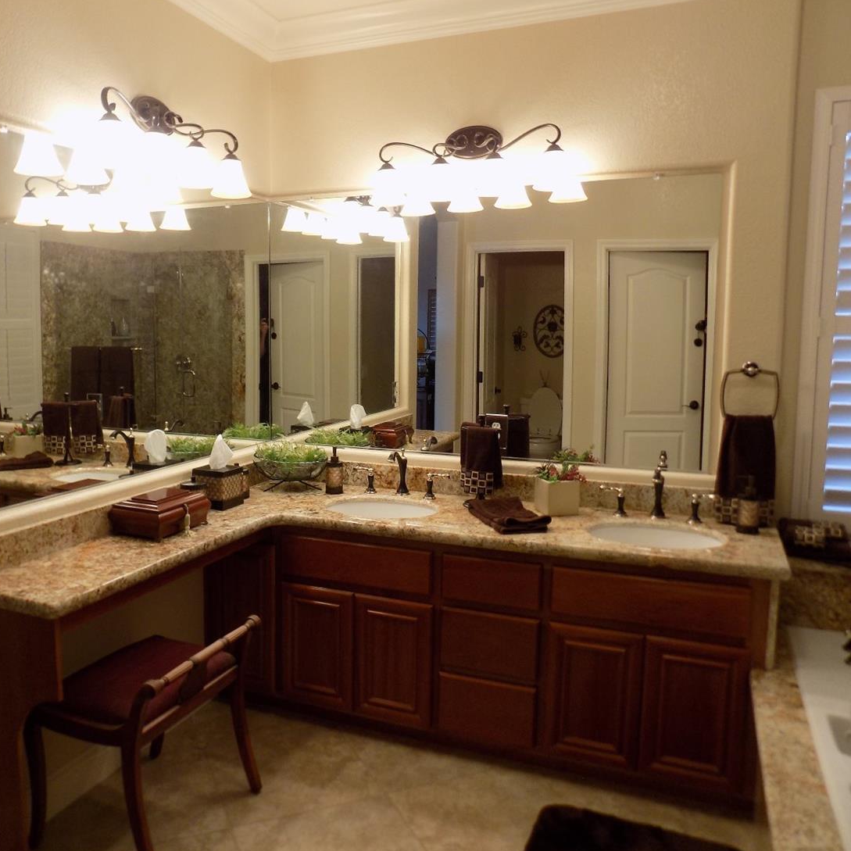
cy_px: 419
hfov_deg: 57.1
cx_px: 362
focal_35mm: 28
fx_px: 779
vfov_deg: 57.3
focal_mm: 4
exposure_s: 1/30
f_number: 3.1
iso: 100
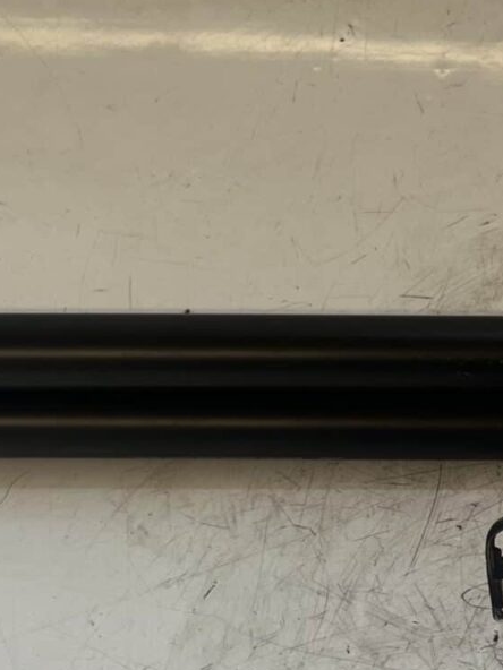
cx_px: 665
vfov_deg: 21.5
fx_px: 1744
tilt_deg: -56.1
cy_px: 539
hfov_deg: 15.6
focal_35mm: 90
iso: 32
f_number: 1.6
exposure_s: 1/125
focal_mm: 5.1
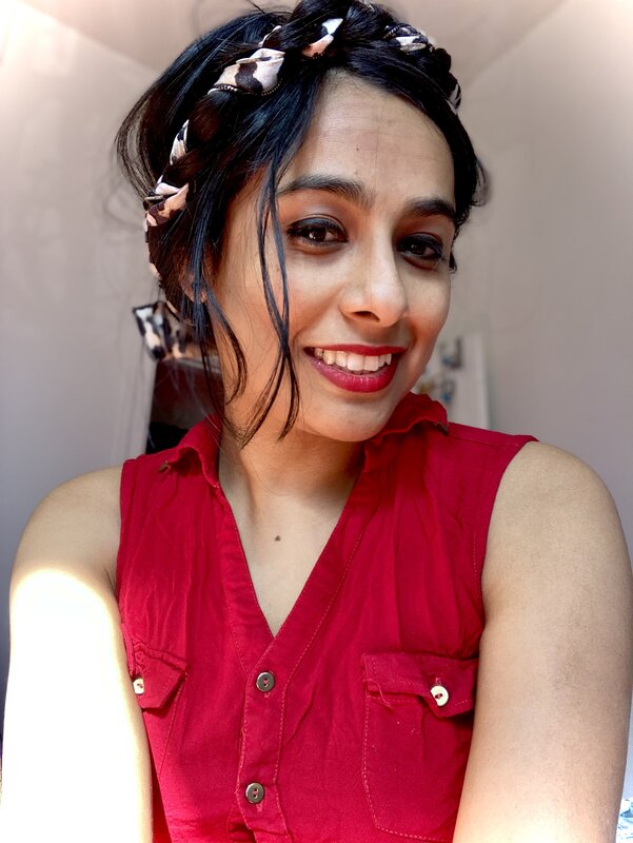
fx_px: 779
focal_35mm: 32
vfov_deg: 56.8
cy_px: 422
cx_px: 316
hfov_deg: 44.2
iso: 80
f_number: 2.2
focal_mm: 2.87
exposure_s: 1/71
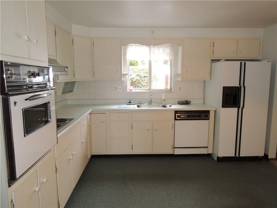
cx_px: 138
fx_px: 192
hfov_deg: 71.6
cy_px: 104
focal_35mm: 24
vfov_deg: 56.8
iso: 220
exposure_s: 1/40
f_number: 2.8
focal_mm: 4.3
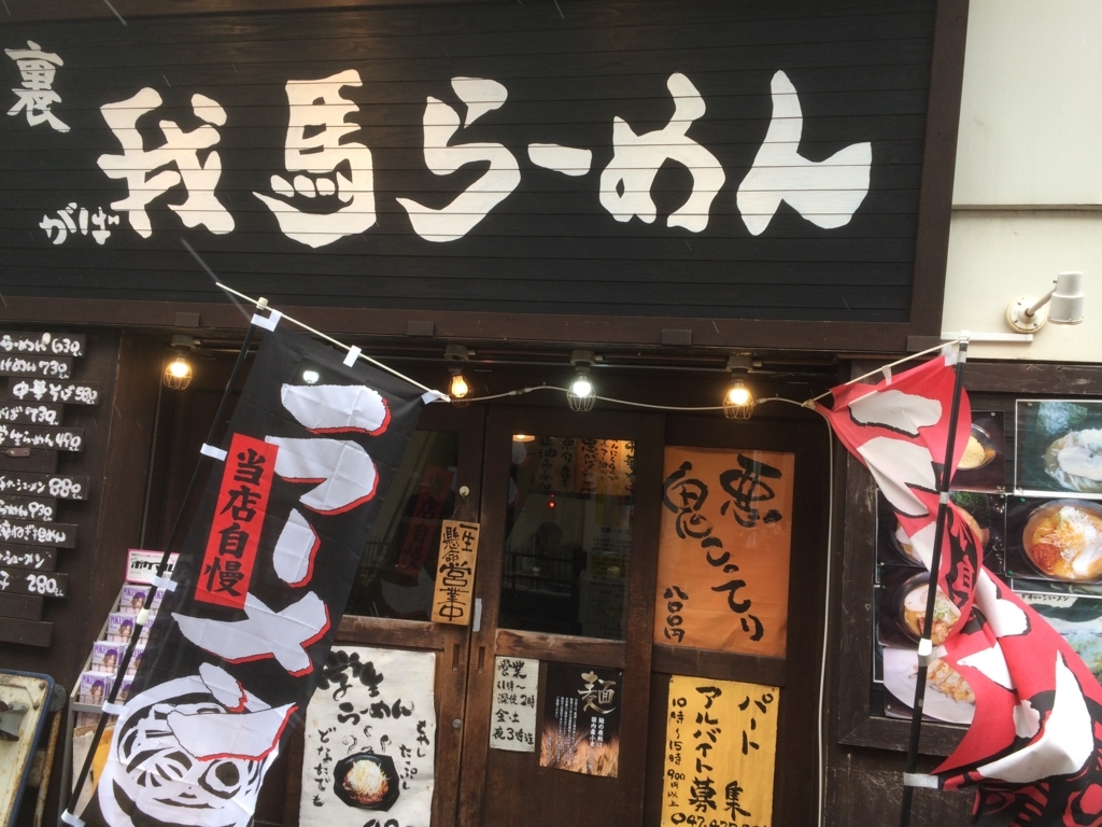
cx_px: 551
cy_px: 414
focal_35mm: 29
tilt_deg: +3.9
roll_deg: -3.1
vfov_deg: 48.2
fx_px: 923
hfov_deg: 61.7
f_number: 2.2
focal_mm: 4.15
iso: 40
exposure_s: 1/120
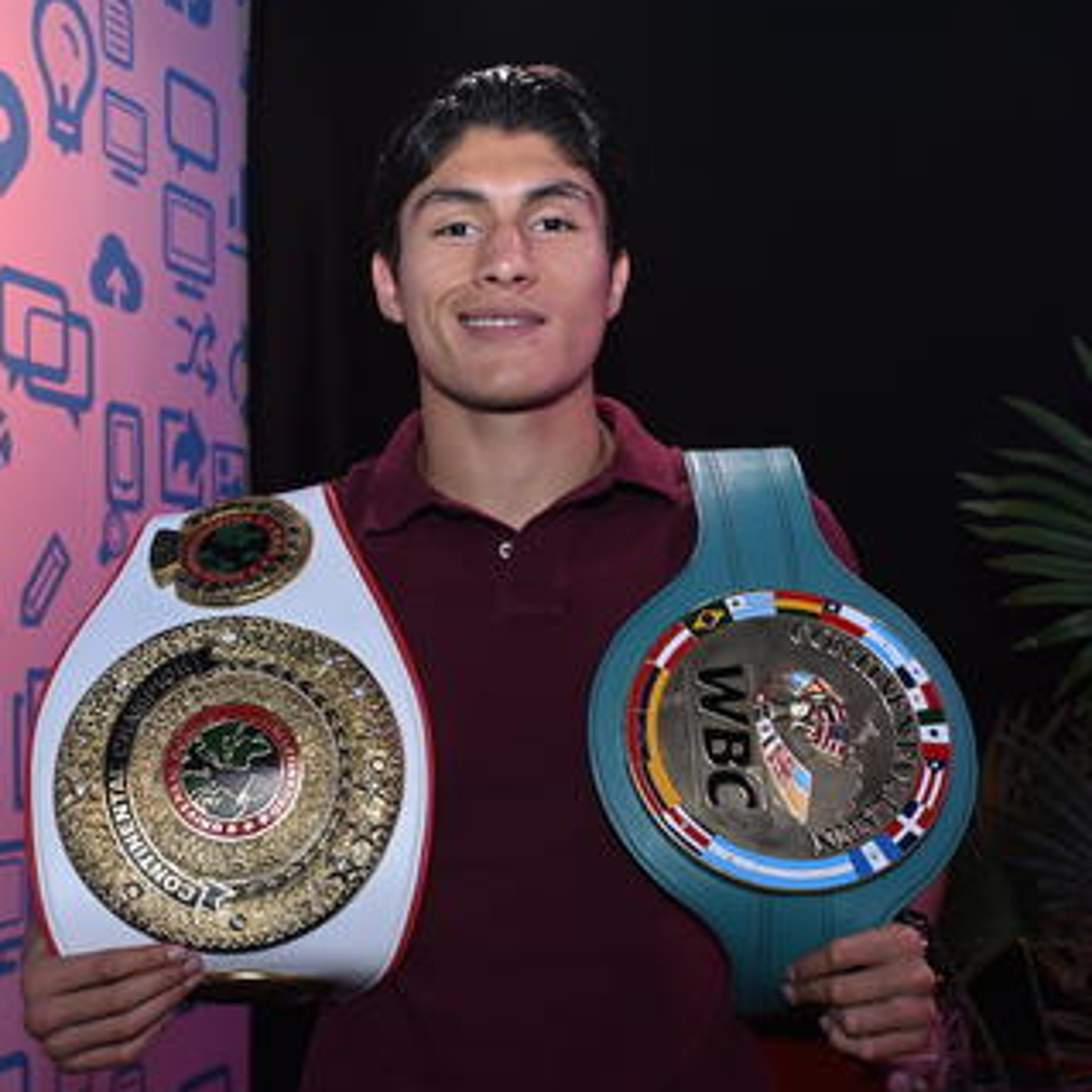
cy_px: 551
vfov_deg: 32.8
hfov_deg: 32.7
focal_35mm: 52
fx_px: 1856
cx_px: 442
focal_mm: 26
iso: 1000
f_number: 5.6
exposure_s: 1/160
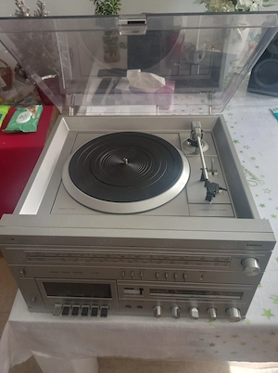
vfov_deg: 69.5
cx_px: 139
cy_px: 186
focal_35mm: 25
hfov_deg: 54.7
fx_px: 269
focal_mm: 4.6
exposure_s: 1/60.2
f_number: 2
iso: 50
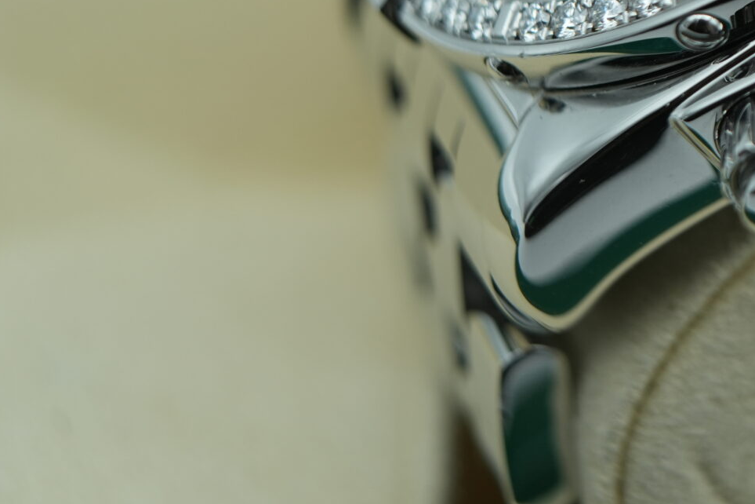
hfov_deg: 20.1
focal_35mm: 93
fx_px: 1950
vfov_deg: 14.2
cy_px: -138
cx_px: 983
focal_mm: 35
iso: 400
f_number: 5
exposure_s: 1/250
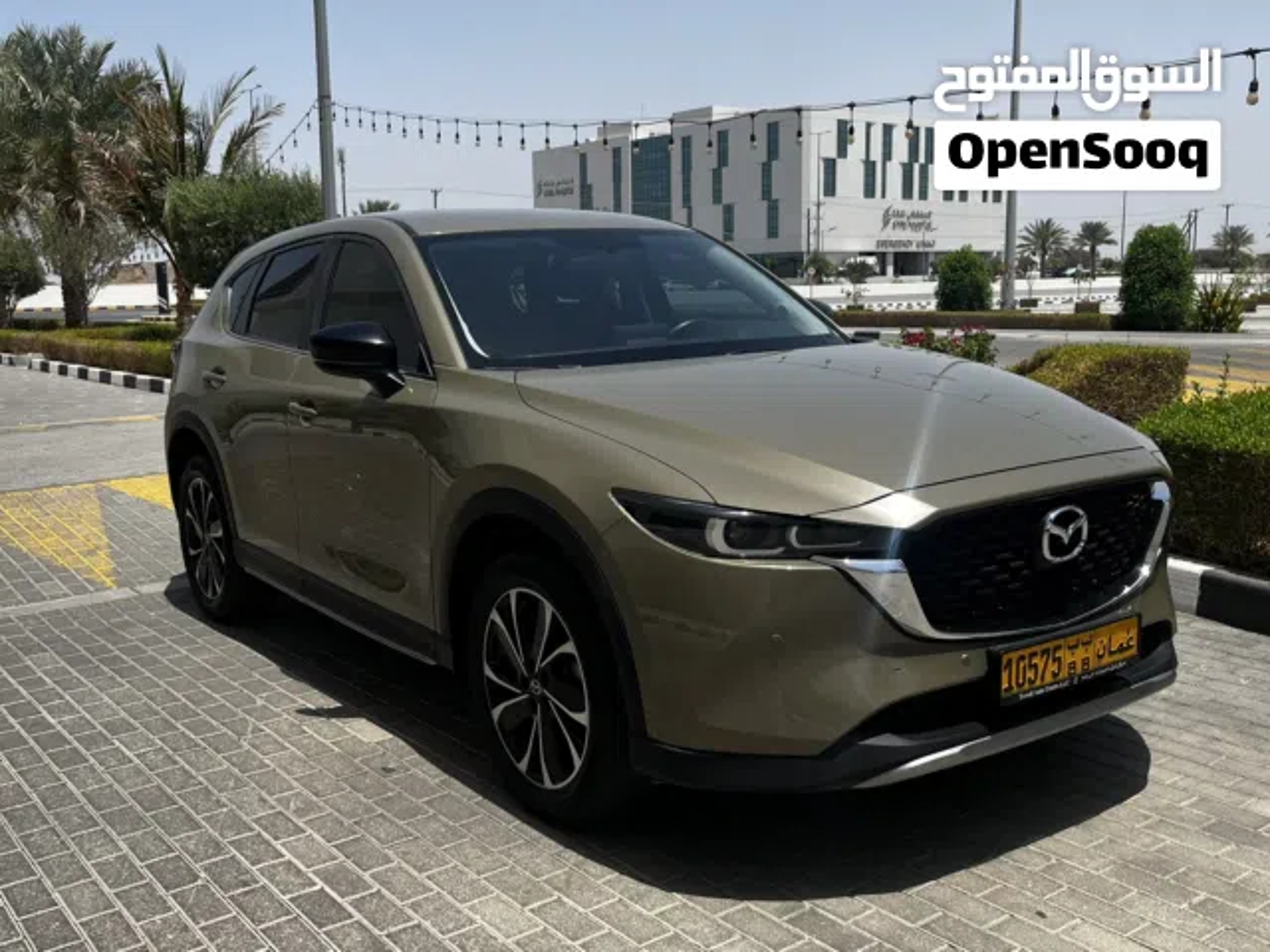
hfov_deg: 67.3
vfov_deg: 53.1
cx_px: 635
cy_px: 476
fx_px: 954
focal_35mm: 26
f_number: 1.6
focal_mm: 5.1
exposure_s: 1/4149
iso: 50
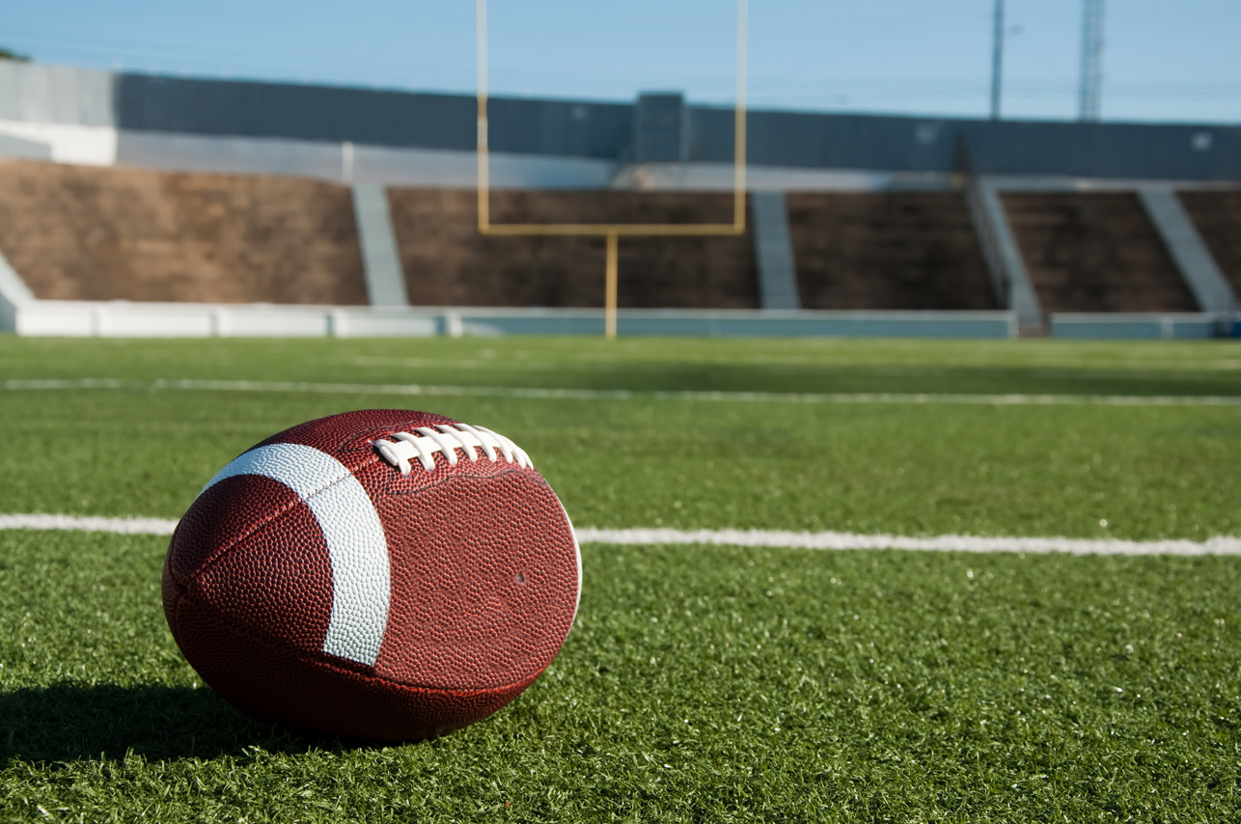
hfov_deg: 31.9
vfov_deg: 21.5
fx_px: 2169
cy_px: 412
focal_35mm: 63
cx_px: 620
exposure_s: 1/500
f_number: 8
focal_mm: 42
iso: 200
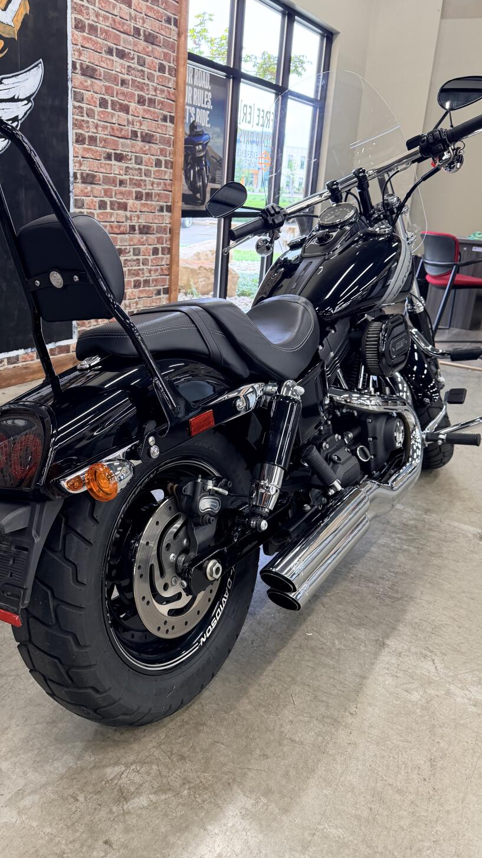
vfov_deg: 69.9
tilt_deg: -21.0
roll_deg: -3.9
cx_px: 209
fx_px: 614
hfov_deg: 42.8
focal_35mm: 27
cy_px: 428
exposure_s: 1/60
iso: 200
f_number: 1.78
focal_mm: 6.76
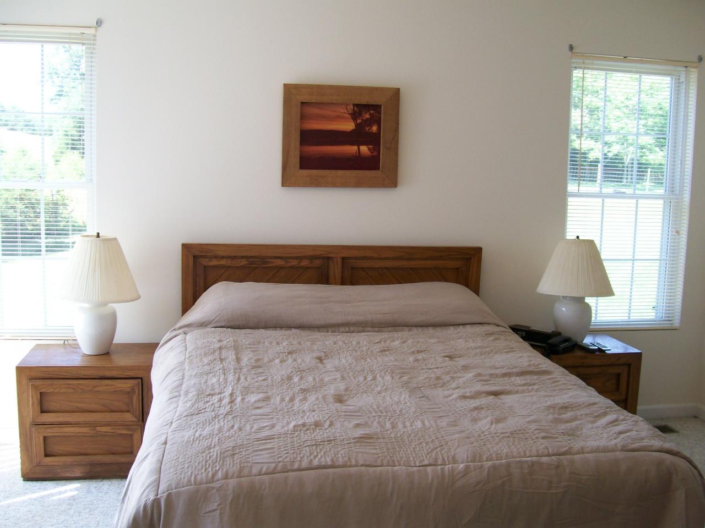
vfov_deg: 39.7
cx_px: 352
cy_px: 264
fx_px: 733
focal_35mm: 36
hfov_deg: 51.4
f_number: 2.7
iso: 80
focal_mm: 6
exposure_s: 1/65.1
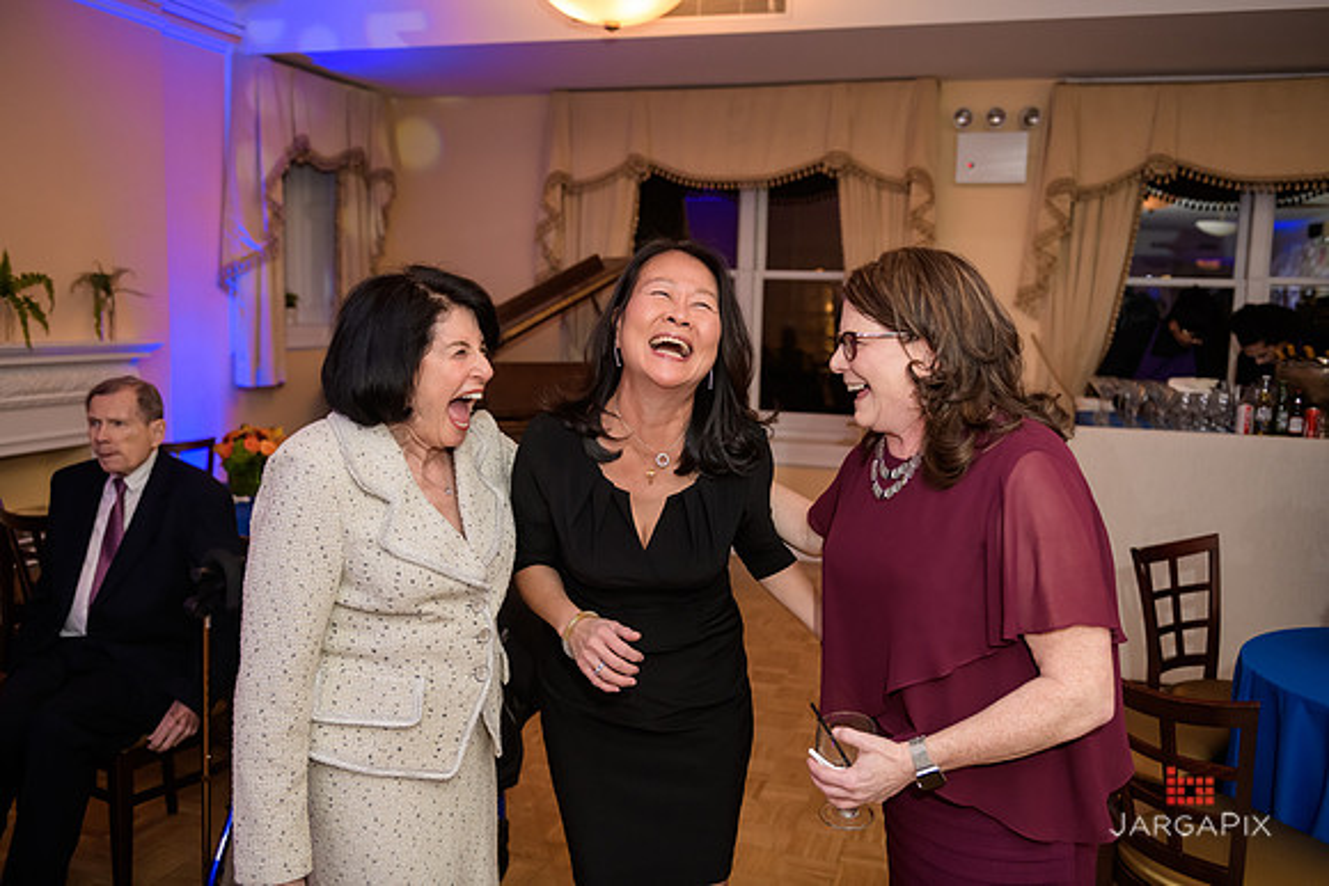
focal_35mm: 31
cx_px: 664
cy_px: 443
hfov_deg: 60.3
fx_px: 1145
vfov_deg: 42.3
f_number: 3.2
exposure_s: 1/125
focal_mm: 31
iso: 1250
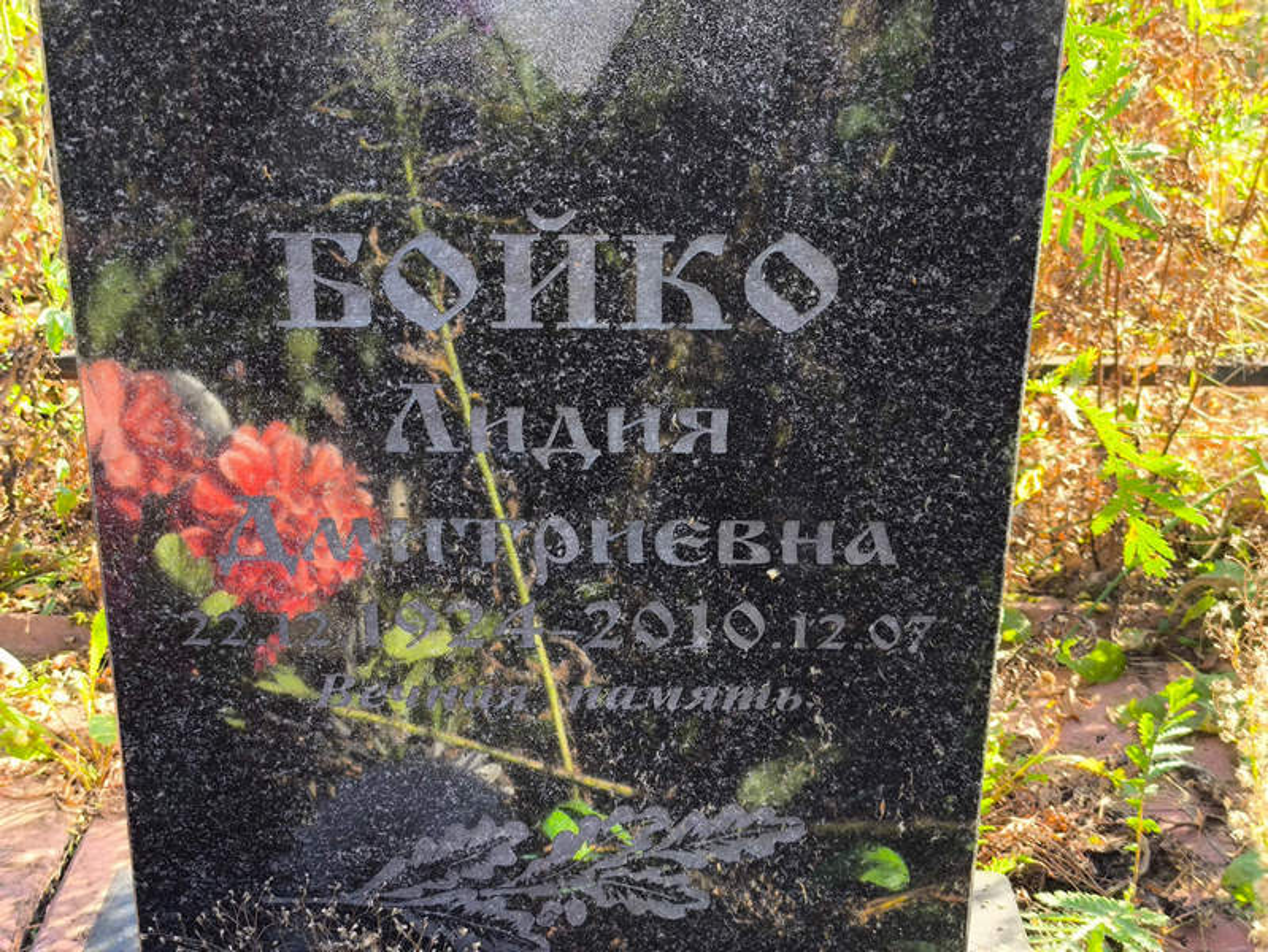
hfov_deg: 38.2
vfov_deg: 29.1
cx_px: 634
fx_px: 1832
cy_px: 476
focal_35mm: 50
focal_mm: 4.71
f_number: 1.7
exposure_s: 1/144
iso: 50
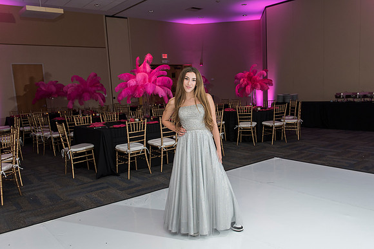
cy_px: 135
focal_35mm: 31
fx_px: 327
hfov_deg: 59.4
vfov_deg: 41.7
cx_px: 203
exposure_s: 1/100
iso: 800
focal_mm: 29
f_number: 4.5
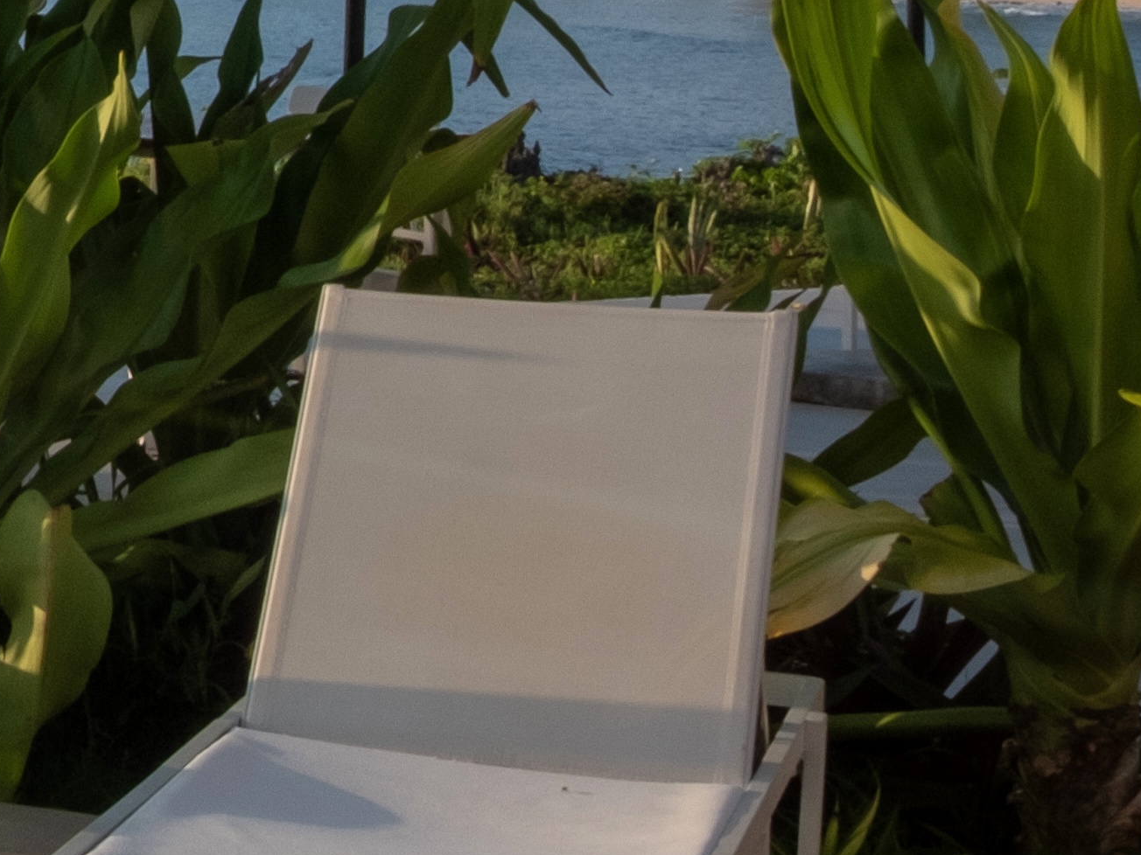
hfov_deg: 12.8
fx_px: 3758
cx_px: -1672
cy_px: 27
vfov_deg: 12.8
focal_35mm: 114
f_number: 13
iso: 125
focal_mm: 13
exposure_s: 1/50
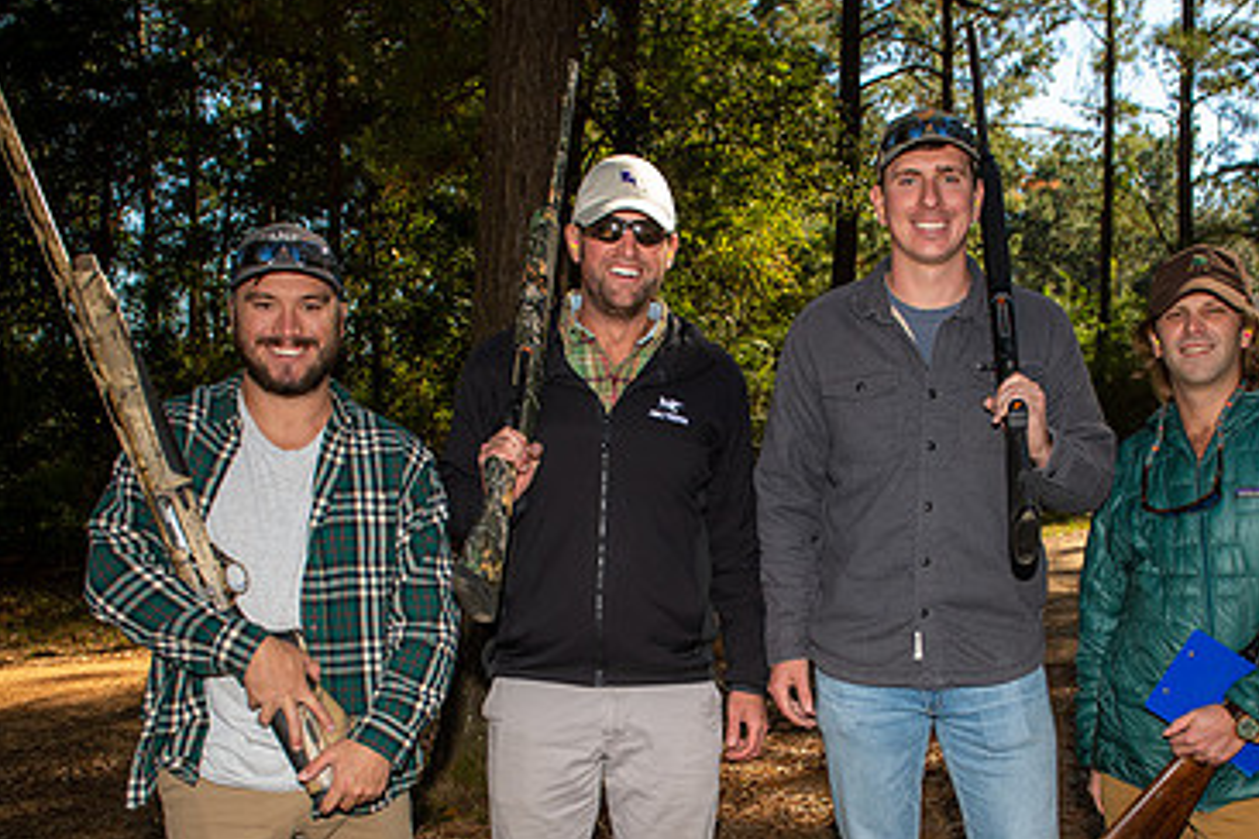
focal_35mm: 38
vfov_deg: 34.3
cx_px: 746
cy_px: 636
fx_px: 1329
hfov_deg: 50.4
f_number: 5.6
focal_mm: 24
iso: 125
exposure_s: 1/200
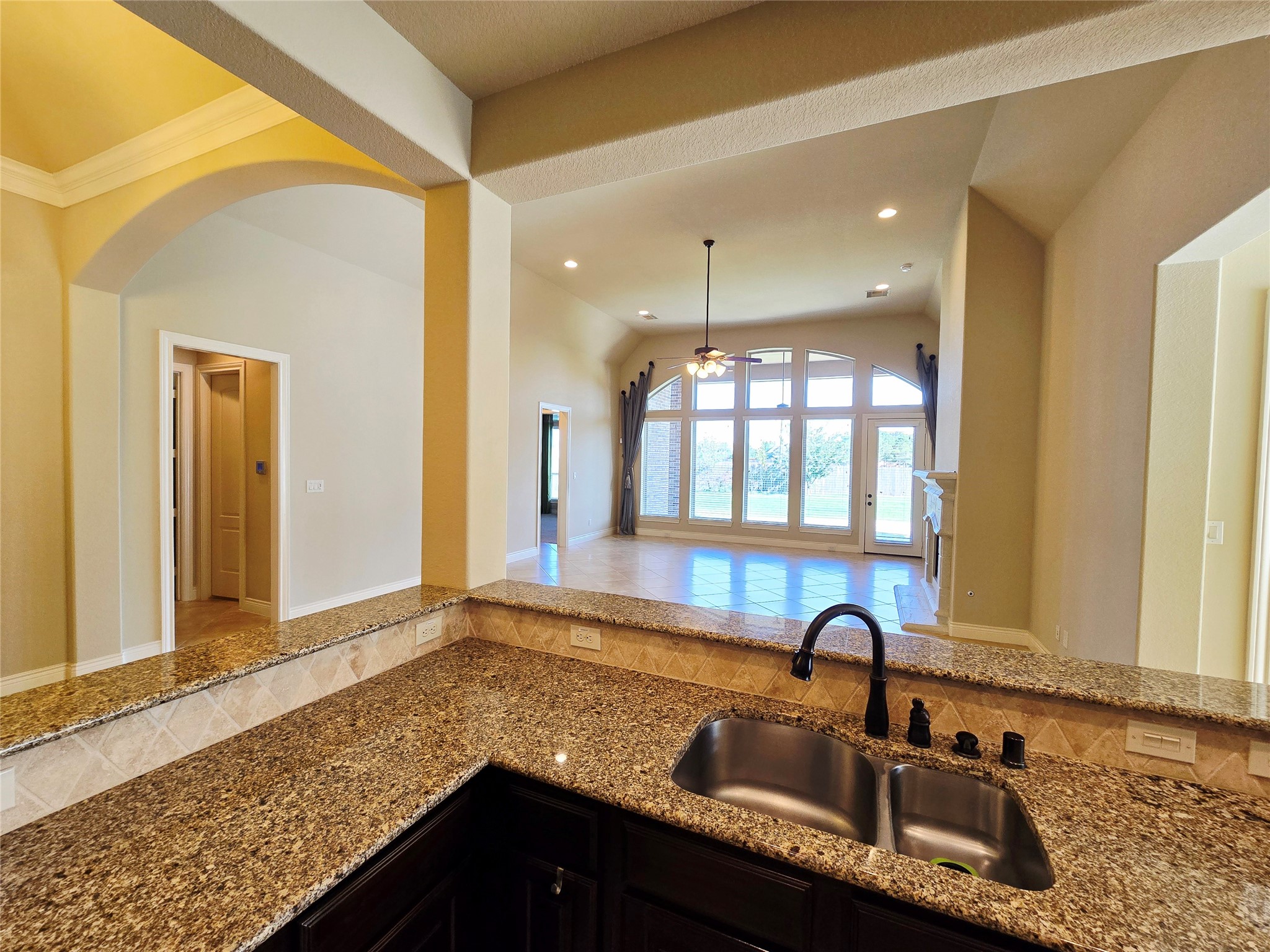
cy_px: 476
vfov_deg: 89.9
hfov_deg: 106.2
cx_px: 635
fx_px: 477
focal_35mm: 13
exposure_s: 1/60.2
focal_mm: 2.2
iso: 64
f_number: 2.2
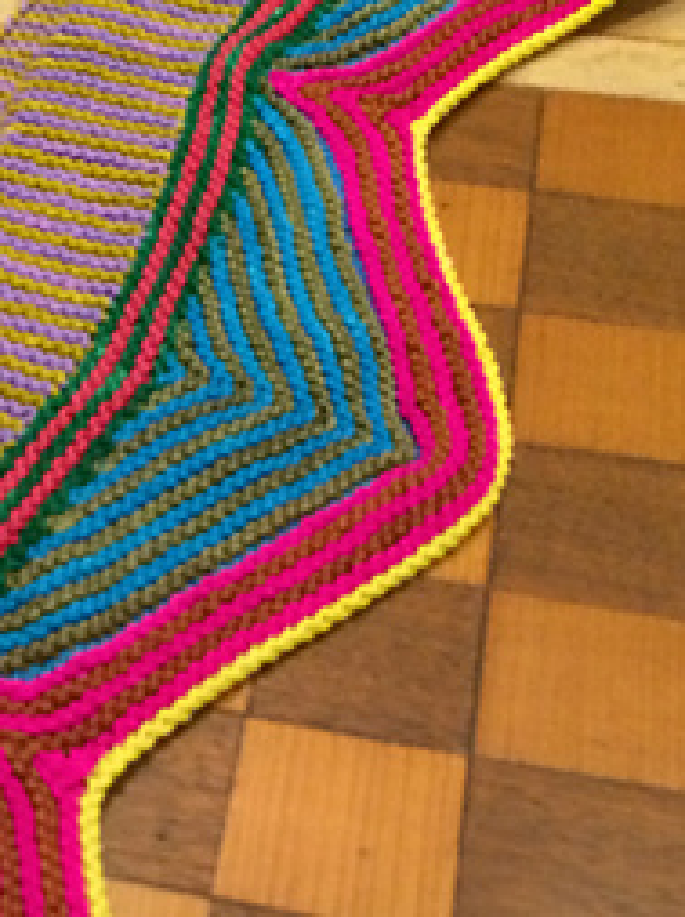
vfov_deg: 25.5
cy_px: 656
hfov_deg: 18.4
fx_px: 2010
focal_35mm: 76
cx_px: -123
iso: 320
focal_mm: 4.12
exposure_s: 1/17
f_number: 2.2
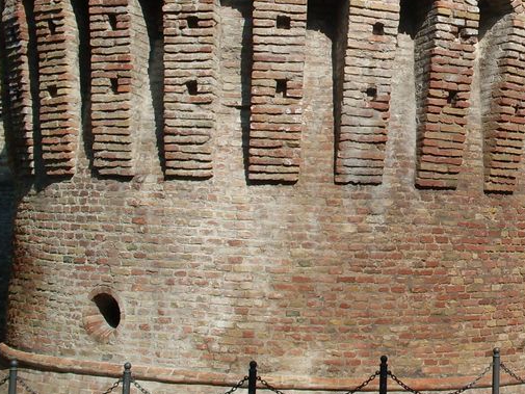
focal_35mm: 77
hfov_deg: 24.2
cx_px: 524
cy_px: 75
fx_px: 1168
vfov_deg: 18.9
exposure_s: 1/250
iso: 80
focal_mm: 6.3
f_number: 8.4
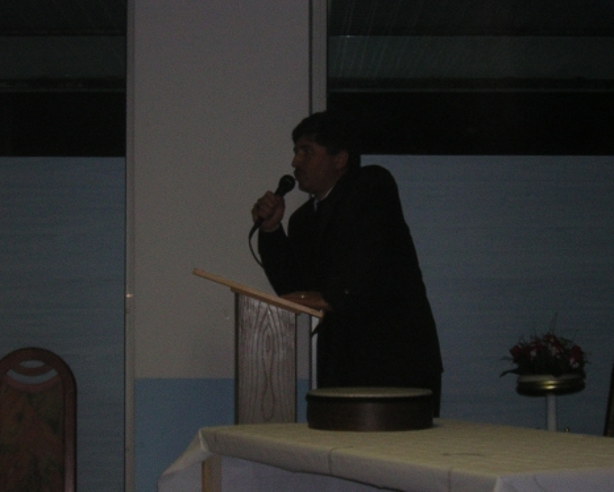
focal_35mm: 109
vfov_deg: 14.1
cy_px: 246
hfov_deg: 17.6
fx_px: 1981
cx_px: 320
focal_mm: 13.6
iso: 400
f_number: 4.6
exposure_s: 1/60.1
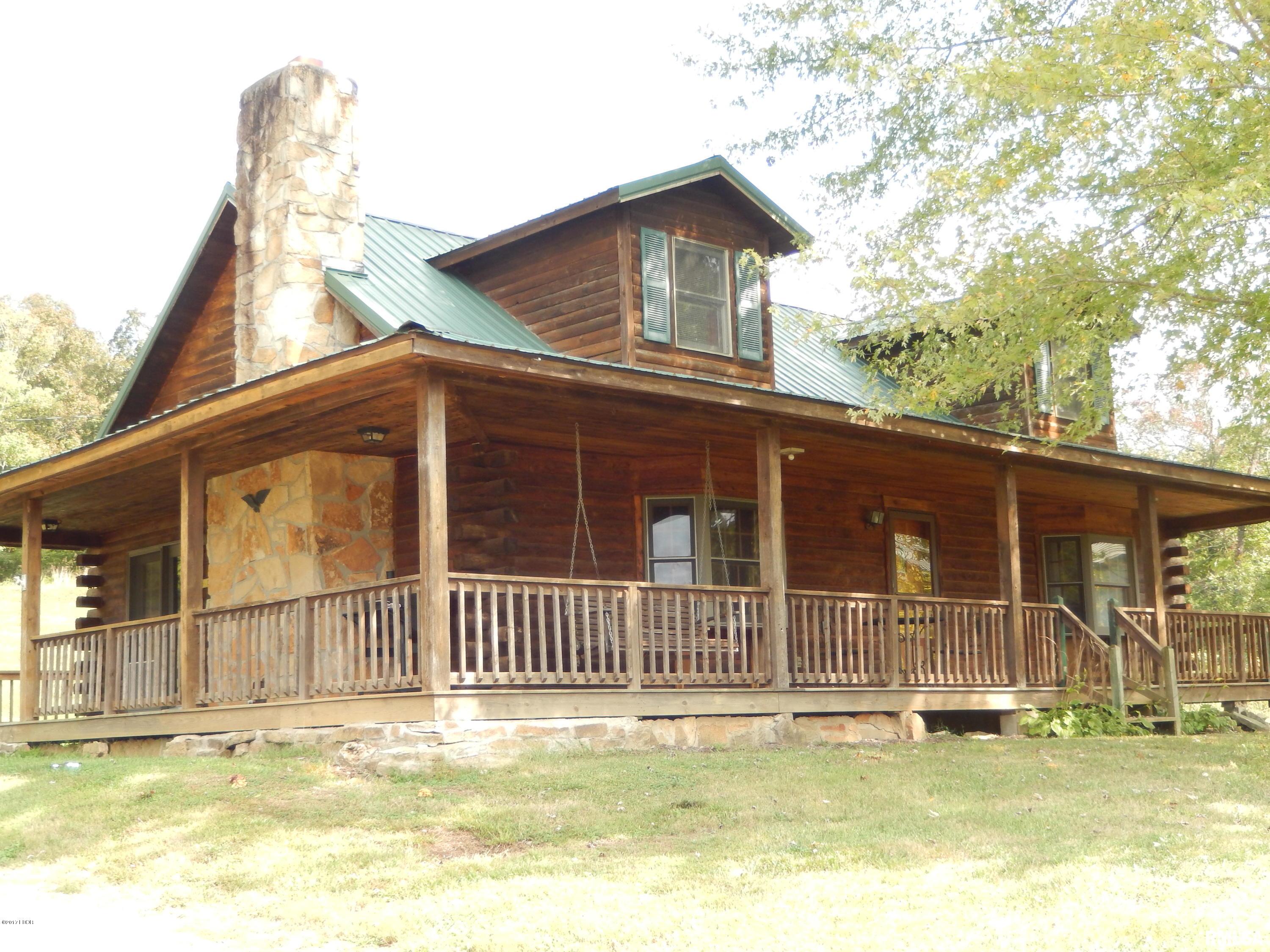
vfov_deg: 32.2
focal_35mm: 45
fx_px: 1651
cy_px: 476
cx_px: 635
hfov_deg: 42.1
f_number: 4.3
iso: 180
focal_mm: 8.1
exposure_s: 1/160
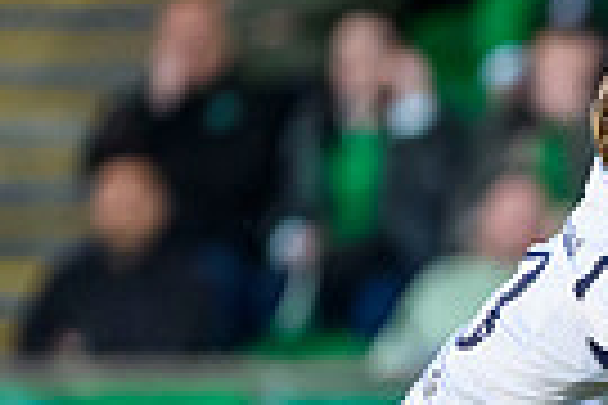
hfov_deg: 0.9
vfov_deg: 0.6
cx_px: 1385
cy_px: 689
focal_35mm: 2203
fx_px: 37203
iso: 4000
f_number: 3.5
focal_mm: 400
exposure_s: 1/1600
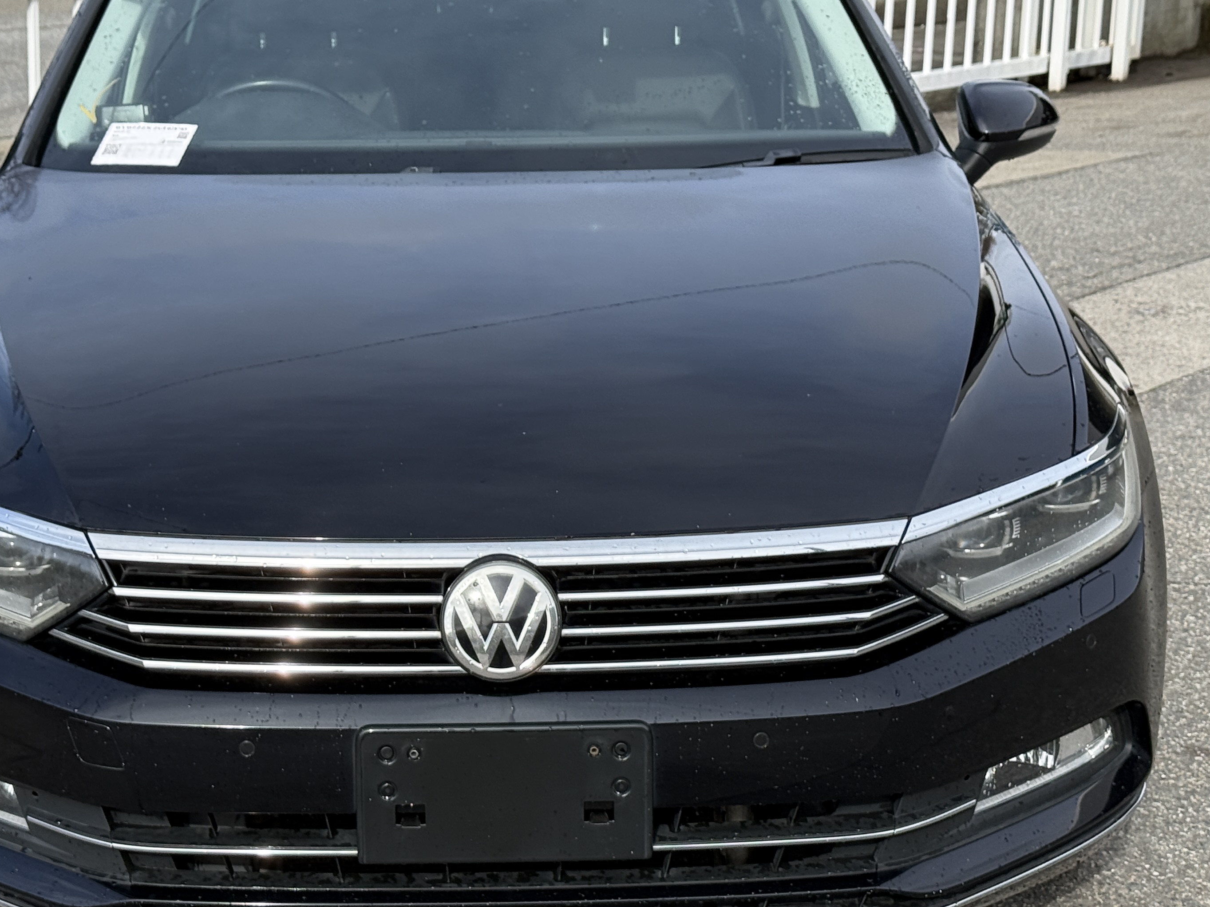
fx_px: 2482
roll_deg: -0.4
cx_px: 472
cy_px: 386
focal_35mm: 71
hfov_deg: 27.3
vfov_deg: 20.7
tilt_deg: -13.0
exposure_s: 1/1931
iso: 64
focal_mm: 6.76
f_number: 1.78
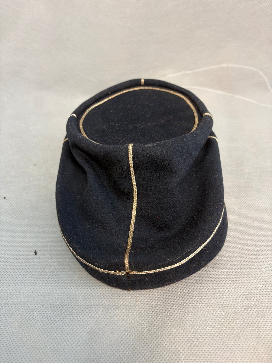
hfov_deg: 53.1
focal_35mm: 26
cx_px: 136
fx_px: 272
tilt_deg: -41.2
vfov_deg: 67.3
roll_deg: +0.9
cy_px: 182
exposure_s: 1/50
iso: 125
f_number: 1.6
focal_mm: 5.96
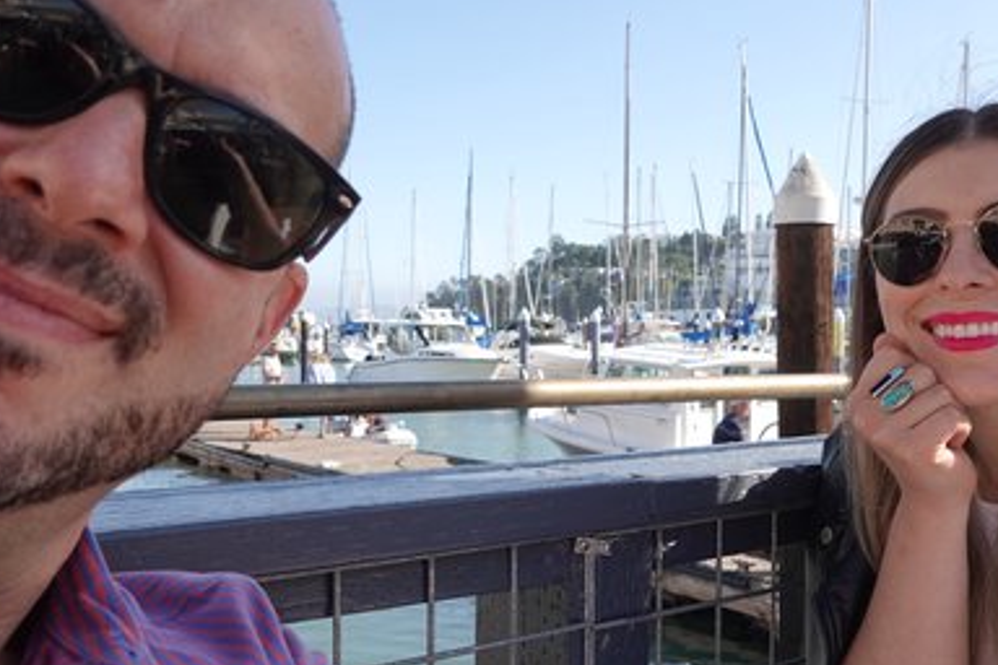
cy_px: 377
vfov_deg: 33.4
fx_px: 1109
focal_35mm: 40
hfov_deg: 48.4
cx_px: 541
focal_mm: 9
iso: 100
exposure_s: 1/400
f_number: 4
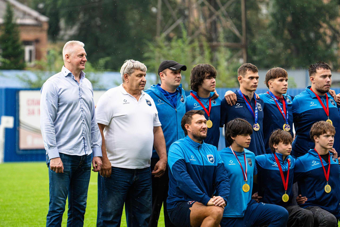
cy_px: 114
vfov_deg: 4.8
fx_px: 2701
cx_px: 170
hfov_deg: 7.2
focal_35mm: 286
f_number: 6.3
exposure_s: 1/1600
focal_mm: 286
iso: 2000
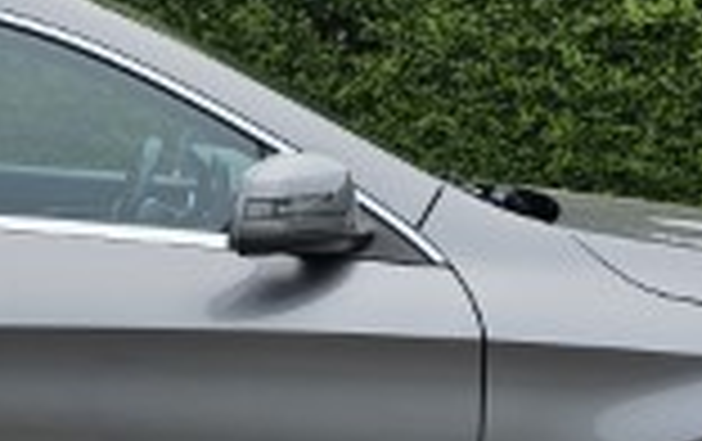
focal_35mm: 100
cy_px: 567
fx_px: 1916
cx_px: -90
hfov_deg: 19.8
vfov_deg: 12.7
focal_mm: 6.3
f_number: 1.7
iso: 10
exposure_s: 1/201
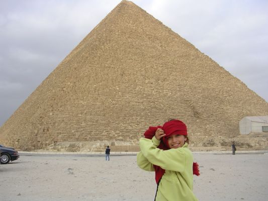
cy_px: 100
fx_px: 294
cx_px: 134
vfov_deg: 37.7
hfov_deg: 49.0
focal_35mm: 38
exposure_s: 1/345
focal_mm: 5.8
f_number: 2.8
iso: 50
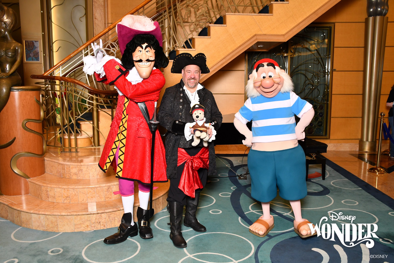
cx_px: 197
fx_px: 361
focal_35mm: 33
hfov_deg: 57.2
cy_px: 132
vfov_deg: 40.0
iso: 640
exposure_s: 1/125
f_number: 5.6
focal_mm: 22
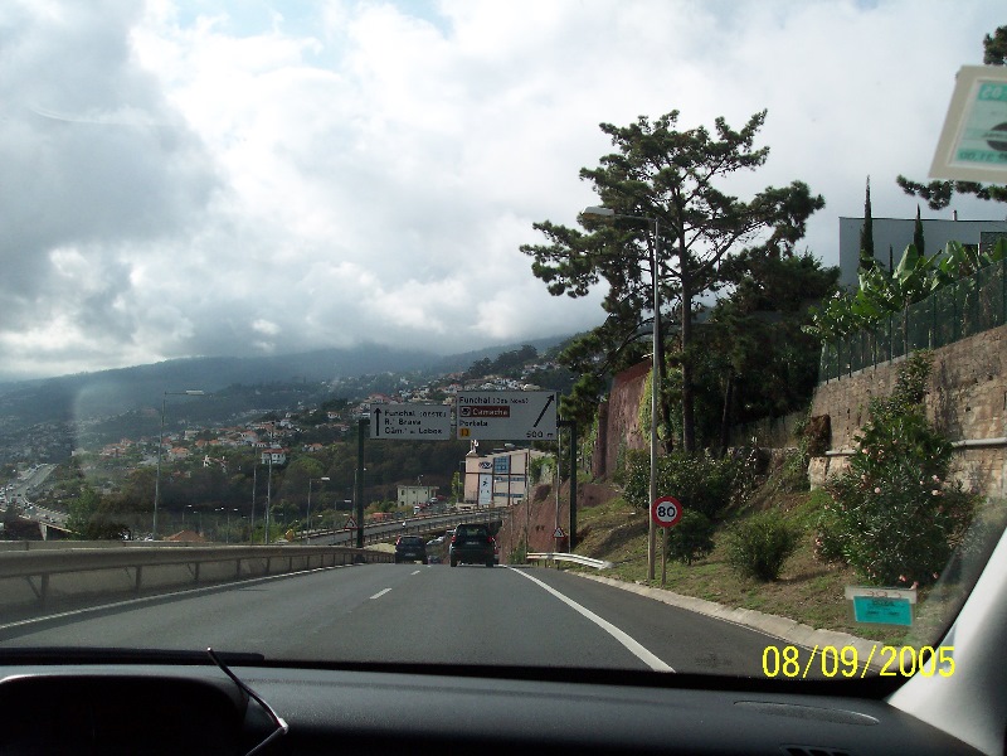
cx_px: 504
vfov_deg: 37.7
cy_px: 378
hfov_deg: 49.0
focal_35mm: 38
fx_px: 1105
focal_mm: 8
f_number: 4.8
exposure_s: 1/700
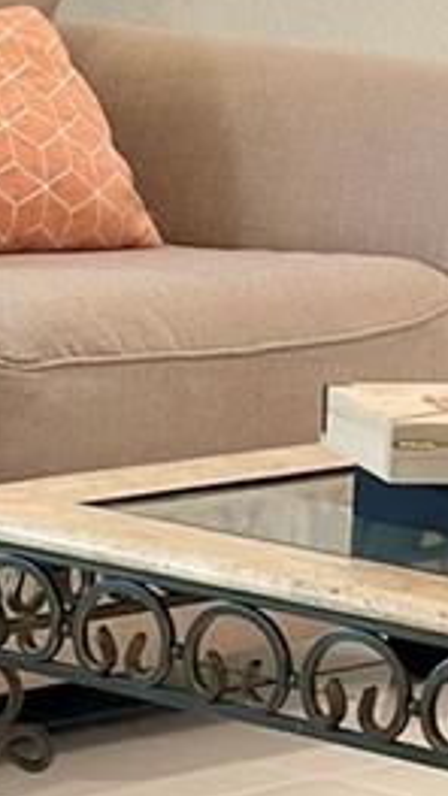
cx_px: 176
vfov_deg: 9.0
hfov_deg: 5.1
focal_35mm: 239
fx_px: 5046
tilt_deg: -5.2
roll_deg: -4.8
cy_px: 79
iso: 125
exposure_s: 1/60
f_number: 1.78
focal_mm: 6.86
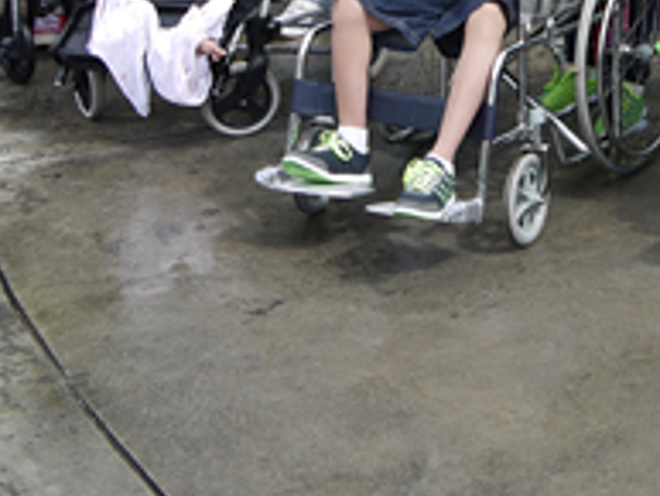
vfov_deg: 15.3
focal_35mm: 93
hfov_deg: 19.1
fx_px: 1774
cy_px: -99
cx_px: 913
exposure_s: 1/250
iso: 100
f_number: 5.6
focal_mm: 14
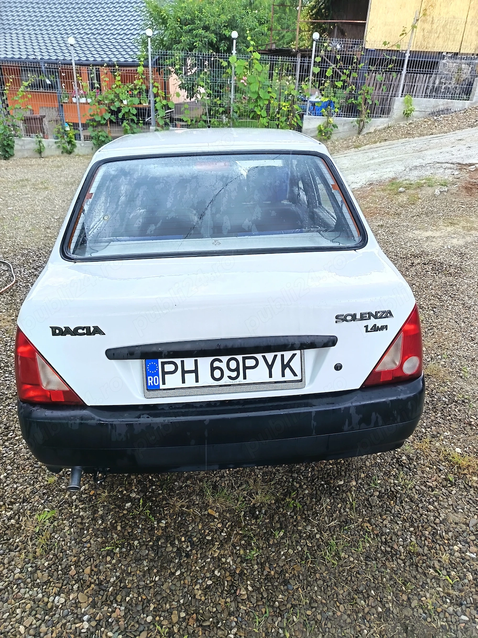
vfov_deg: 71.6
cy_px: 319
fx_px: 442
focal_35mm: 24
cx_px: 239
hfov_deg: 56.8
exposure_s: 1/100
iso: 160
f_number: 1.75
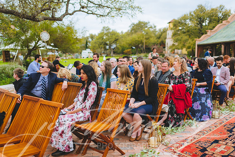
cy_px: 78
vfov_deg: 37.9
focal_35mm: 35
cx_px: 118
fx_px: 229
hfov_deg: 54.4
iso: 100
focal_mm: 35
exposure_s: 1/1000
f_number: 1.8
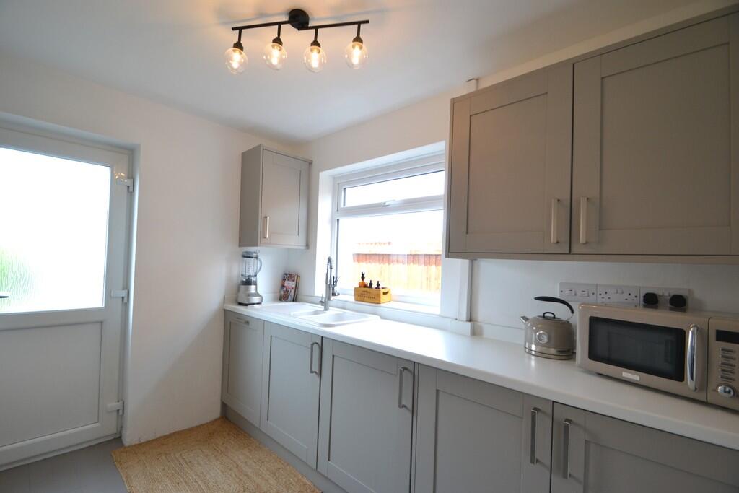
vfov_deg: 77.3
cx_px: 370
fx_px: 308
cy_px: 246
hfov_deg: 100.4
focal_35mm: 15
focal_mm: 10
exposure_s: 1/100
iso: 400
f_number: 5
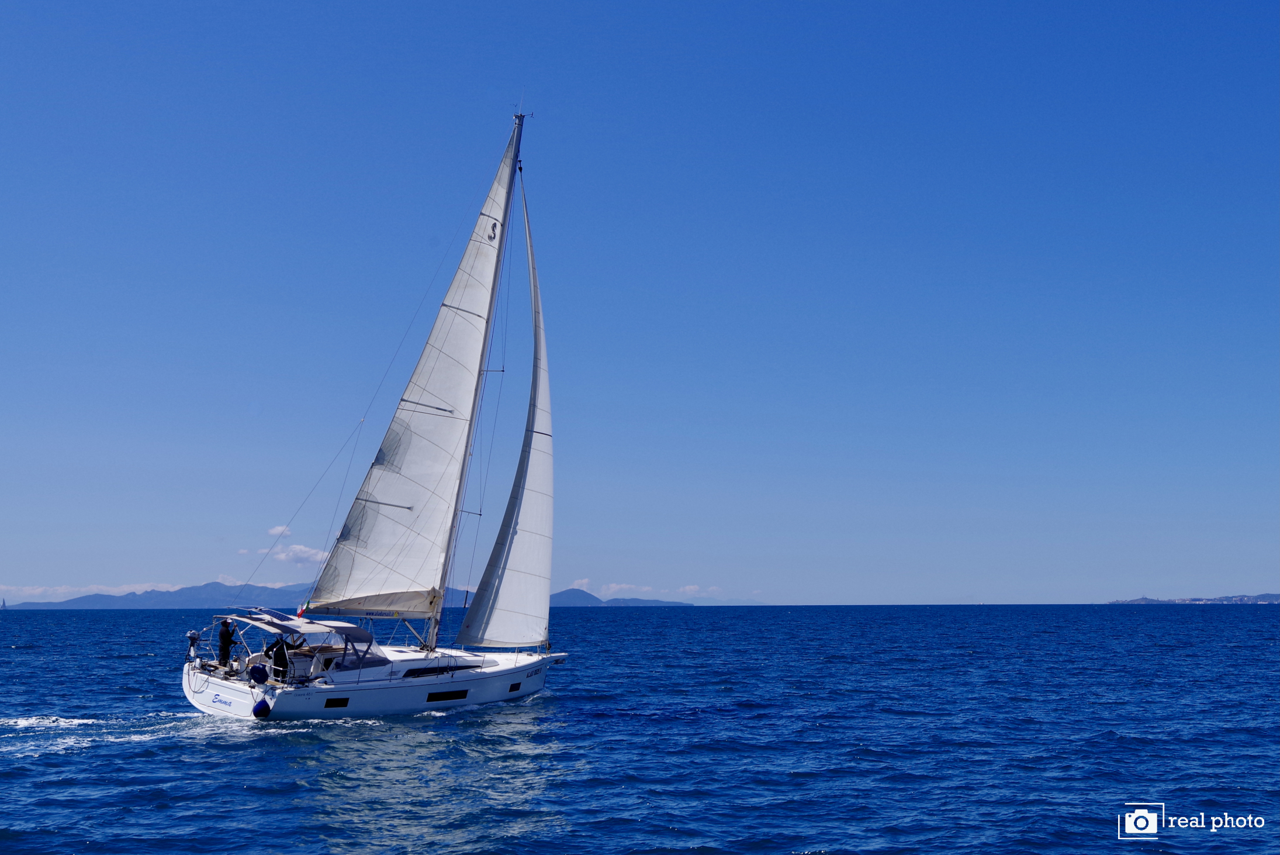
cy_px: 428
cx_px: 640
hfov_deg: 61.9
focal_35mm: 30
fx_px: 1067
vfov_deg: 43.6
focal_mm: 30
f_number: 13
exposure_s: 1/250
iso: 200
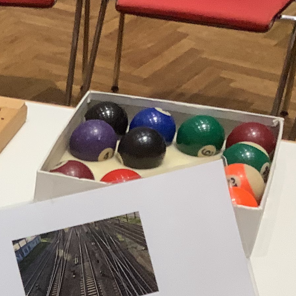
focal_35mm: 100
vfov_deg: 16.8
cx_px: -144
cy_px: 335
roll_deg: +2.4
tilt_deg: -36.4
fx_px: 967
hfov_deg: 16.0
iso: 100
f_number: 2.4
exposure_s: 1/60
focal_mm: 3.3
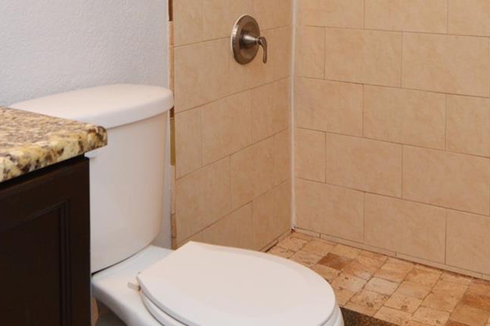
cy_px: 15
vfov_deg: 28.3
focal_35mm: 45
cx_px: 242
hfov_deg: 43.7
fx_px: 612
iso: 450
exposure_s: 1/60
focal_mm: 12
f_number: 4
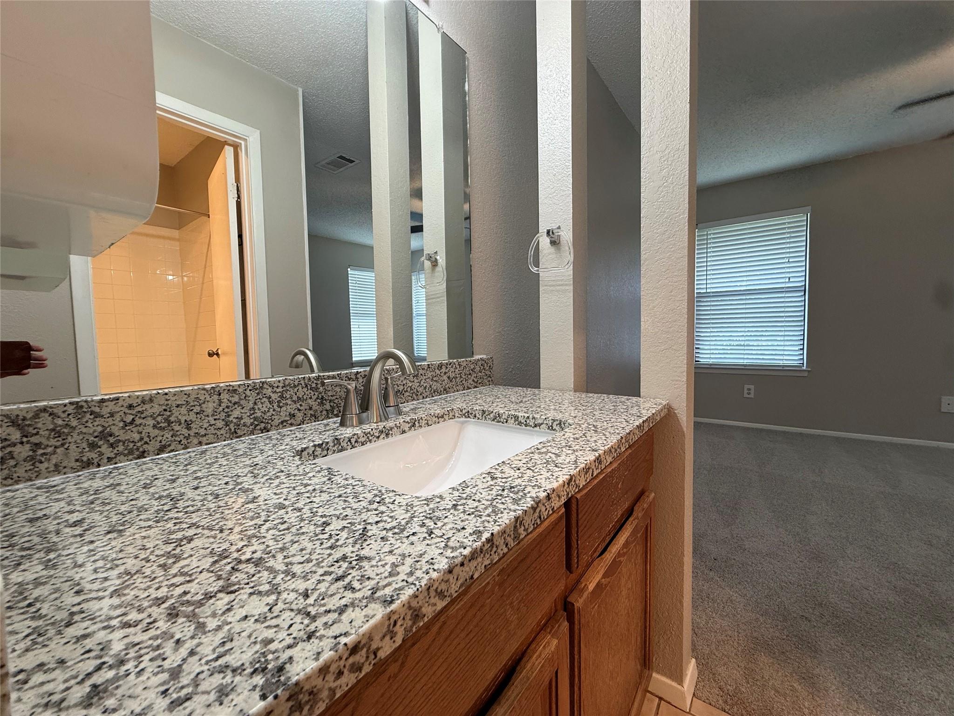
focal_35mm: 14
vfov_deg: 85.7
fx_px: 386
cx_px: 477
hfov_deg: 102.1
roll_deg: +1.0
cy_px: 358
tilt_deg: -3.7
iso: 125
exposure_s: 1/120
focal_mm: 2.22
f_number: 2.2
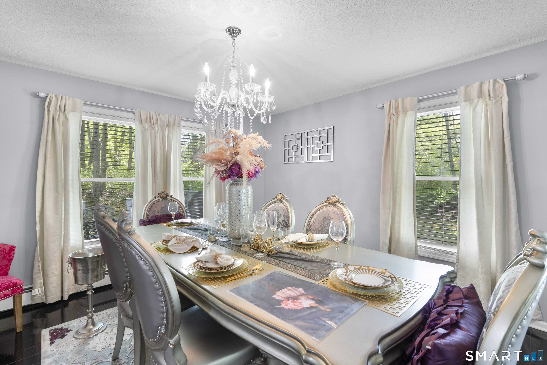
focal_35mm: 16
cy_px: 182
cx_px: 274
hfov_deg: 96.7
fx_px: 243
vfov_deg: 73.7
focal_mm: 16
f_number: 9
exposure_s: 2.5
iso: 200
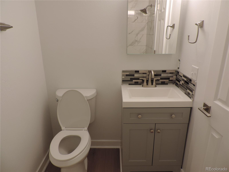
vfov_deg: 56.8
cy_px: 86
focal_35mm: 24
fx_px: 159
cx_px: 114
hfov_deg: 71.6
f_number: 3
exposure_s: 1/30
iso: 100
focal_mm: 4.3
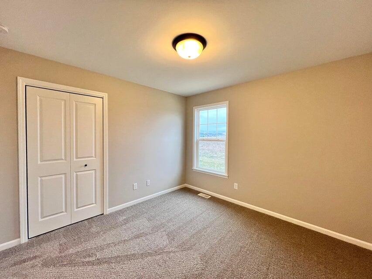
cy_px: 140
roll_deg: +0.2
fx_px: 140
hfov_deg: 106.2
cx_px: 186
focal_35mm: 13
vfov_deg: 89.9
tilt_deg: -1.6
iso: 160
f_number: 1.8
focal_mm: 1.57
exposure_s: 1/120
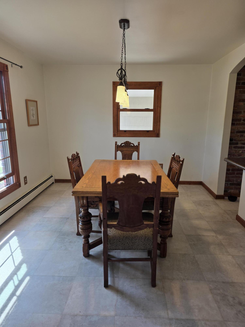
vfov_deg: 73.9
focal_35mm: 23
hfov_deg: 58.9
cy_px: 164
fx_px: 217
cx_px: 122
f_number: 1.7
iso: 50
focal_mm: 6.3
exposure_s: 1/120
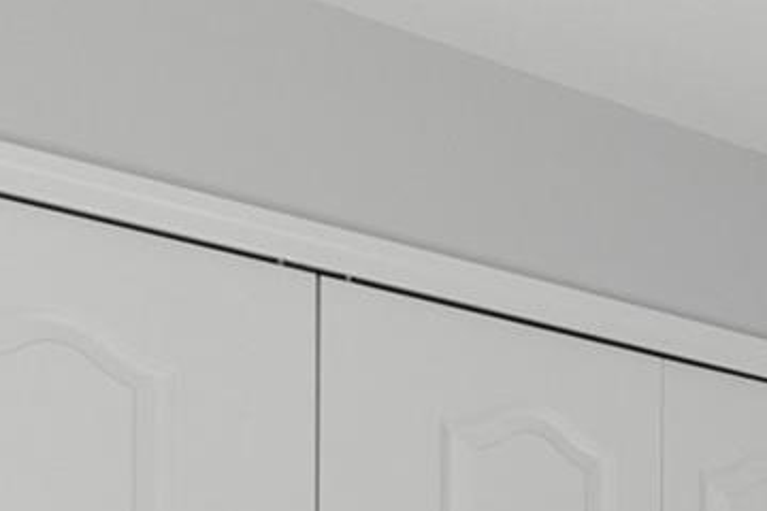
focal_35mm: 80
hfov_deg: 16.7
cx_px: 1653
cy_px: 877
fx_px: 1704
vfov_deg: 15.1
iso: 320
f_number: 8
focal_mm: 12
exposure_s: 1/8
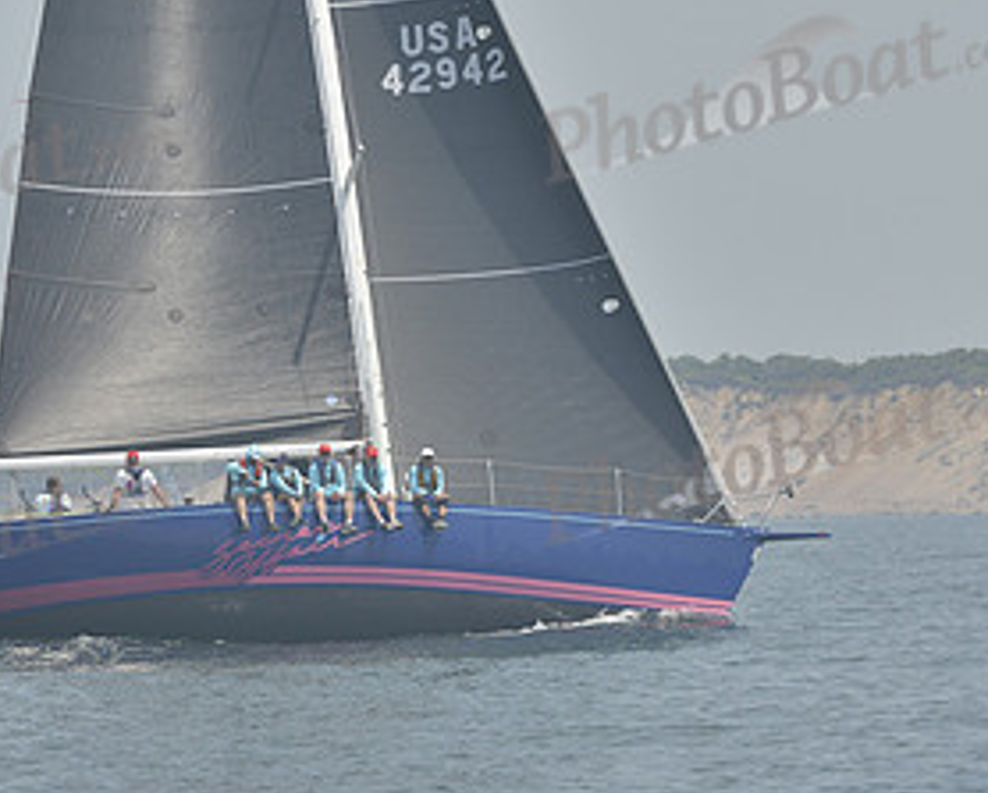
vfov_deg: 4.0
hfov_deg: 4.9
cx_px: 357
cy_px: -43
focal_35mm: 391
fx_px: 11445
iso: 280
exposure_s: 1/1000
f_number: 8
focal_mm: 200
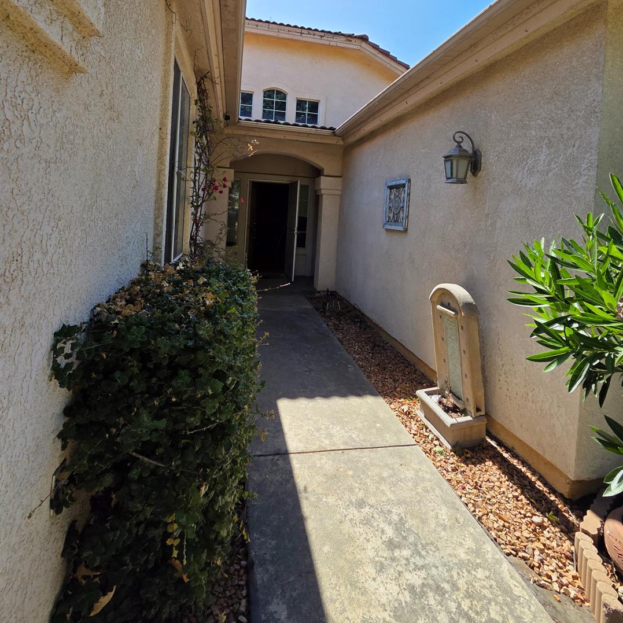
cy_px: 222
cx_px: 313
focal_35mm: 16
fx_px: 326
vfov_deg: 85.2
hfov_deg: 87.4
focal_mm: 2.2
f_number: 2.2
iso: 50
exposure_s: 1/1418
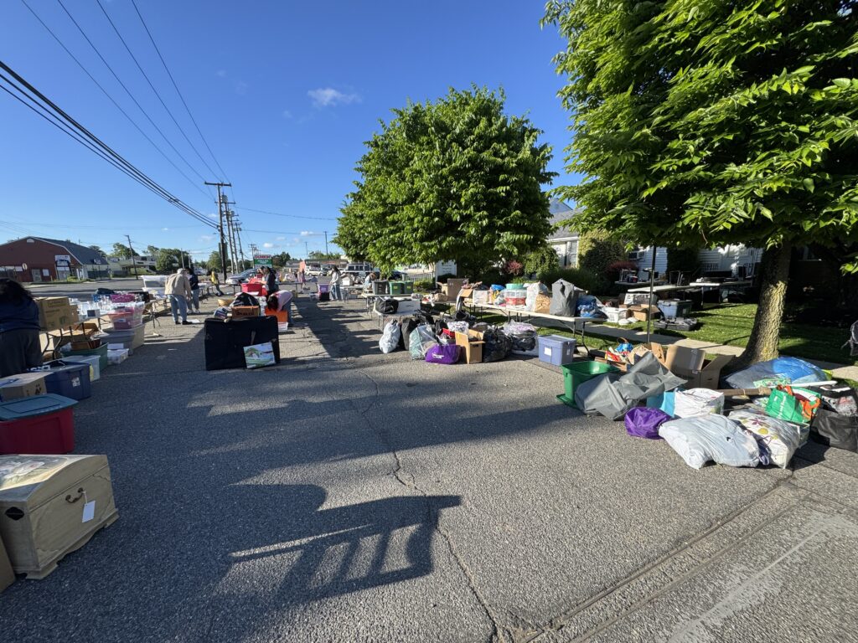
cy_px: 322
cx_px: 429
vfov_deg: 85.7
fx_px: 347
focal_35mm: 14
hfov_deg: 102.1
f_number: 2.2
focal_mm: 2.22
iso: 40
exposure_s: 1/831
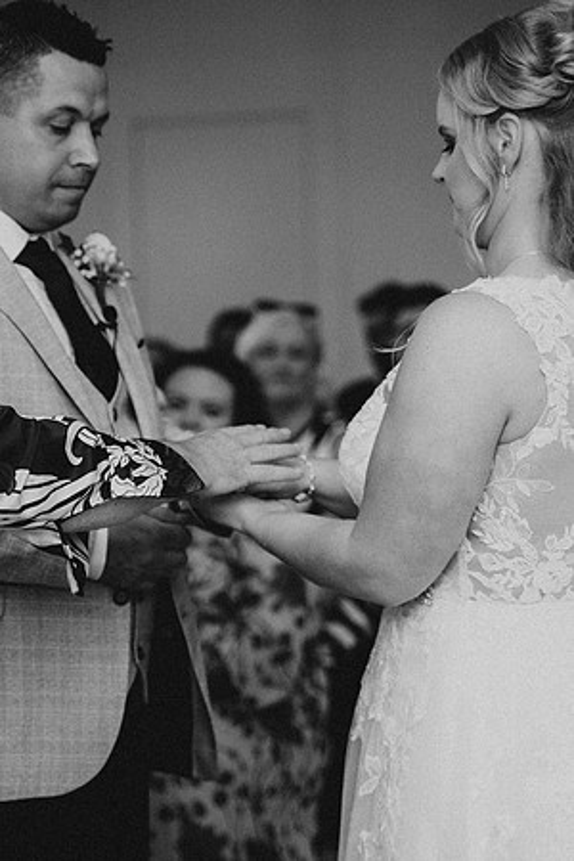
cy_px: 430
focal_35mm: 113
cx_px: 287
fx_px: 2690
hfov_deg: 12.2
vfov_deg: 18.2
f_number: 2.8
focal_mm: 75
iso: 800
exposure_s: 1/160
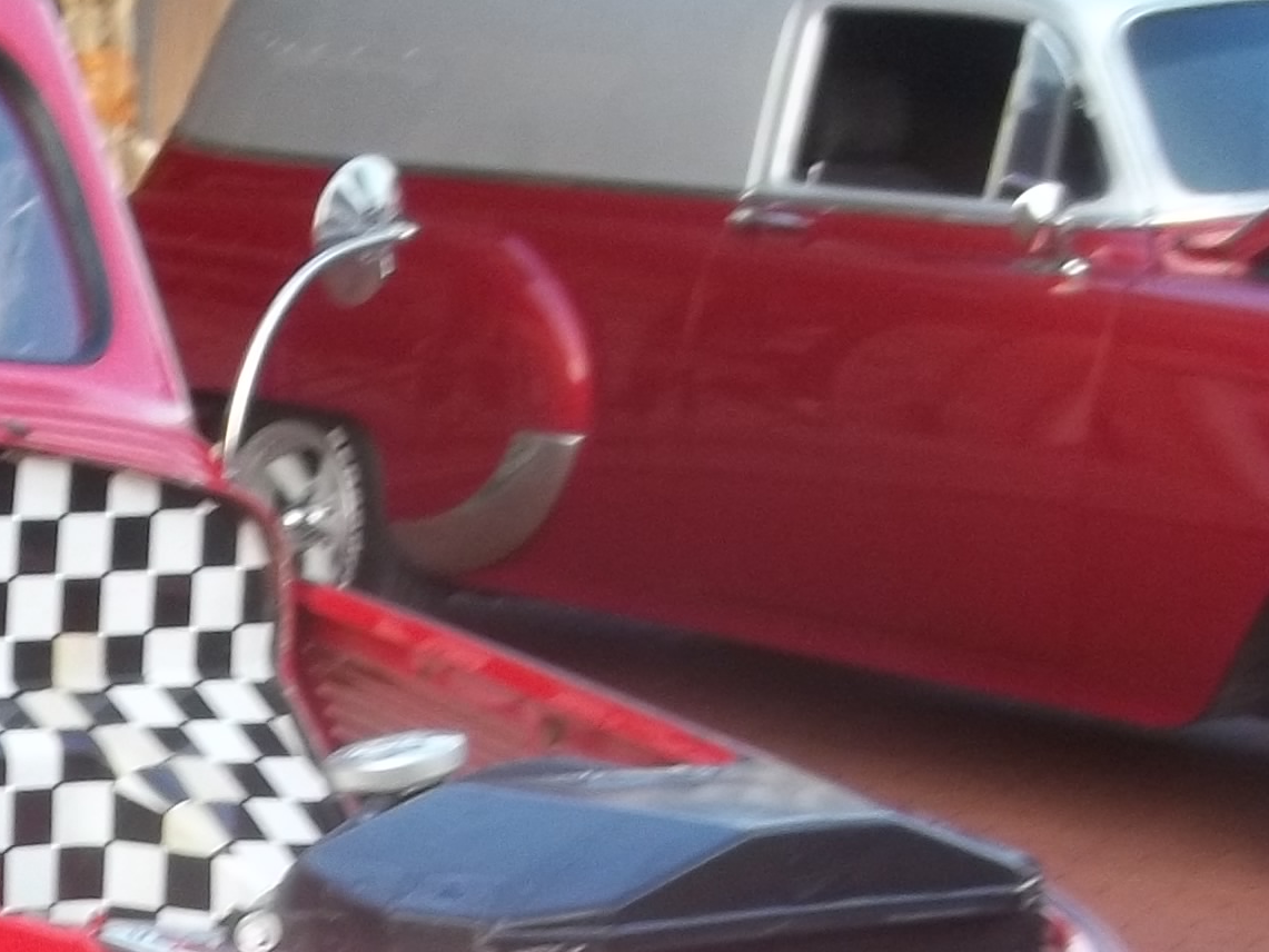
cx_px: -331
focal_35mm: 124
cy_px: 1513
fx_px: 4546
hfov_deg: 15.2
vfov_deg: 11.4
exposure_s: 1/40
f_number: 3.3
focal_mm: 5.9
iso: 64
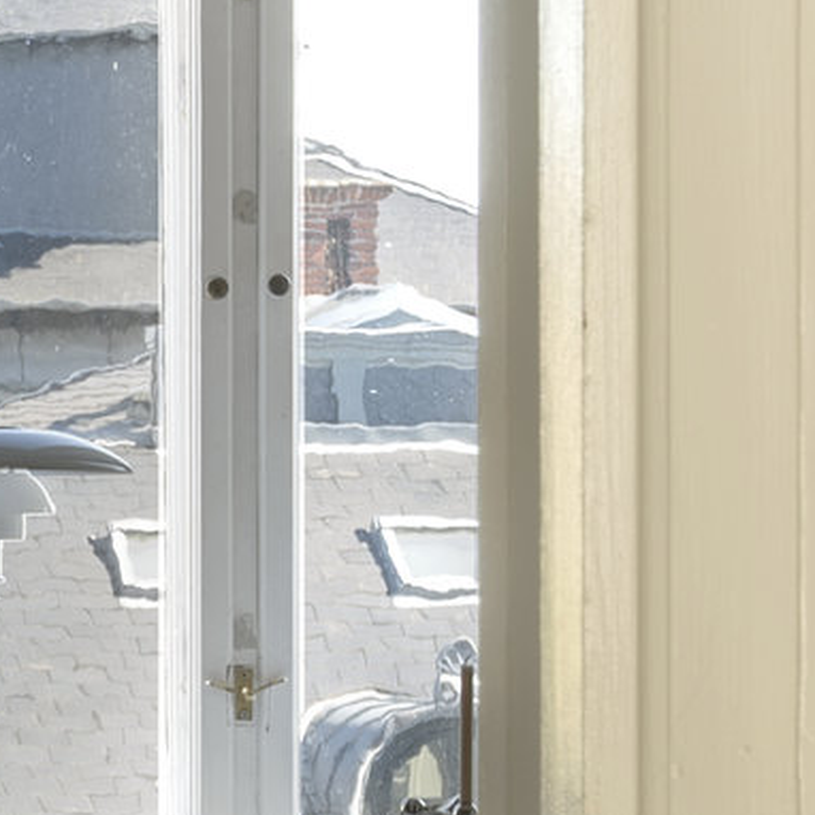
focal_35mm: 280
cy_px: 570
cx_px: -943
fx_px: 7458
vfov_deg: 6.3
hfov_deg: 6.1
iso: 100
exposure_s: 1/5
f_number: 11
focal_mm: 42
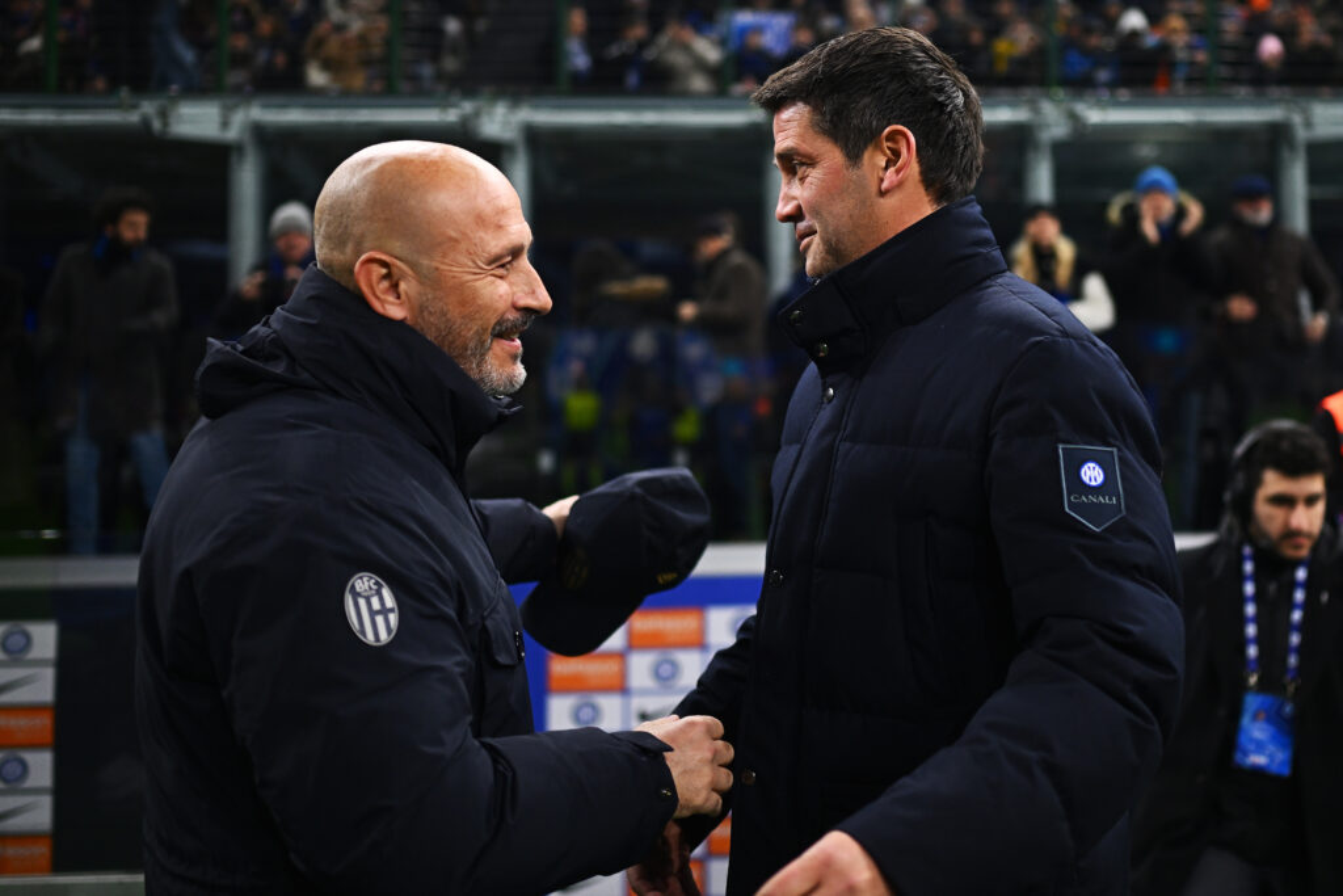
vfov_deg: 37.9
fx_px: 1306
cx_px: 672
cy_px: 448
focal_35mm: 35
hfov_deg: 54.4
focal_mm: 35
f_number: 1.8
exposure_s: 1/1250
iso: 1000
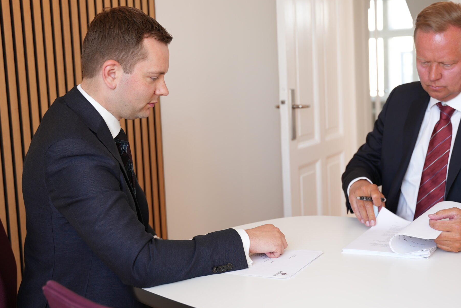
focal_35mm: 51
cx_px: 295
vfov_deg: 26.7
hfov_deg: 38.9
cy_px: 151
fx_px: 648
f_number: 2.8
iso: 200
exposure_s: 1/100
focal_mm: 35.4
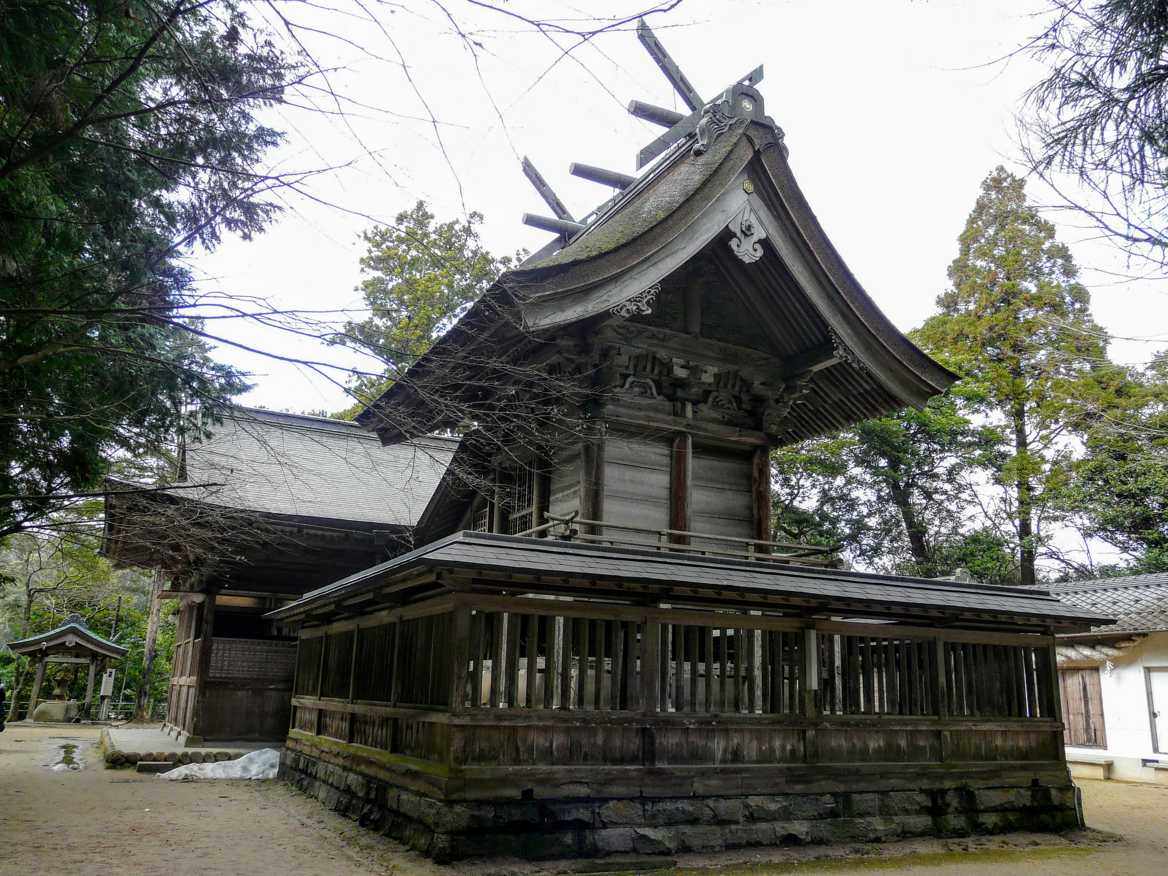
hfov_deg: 63.4
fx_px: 945
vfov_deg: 49.7
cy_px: 438
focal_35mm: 28
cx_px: 584
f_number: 2.8
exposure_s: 1/100
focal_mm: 4.6
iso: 100
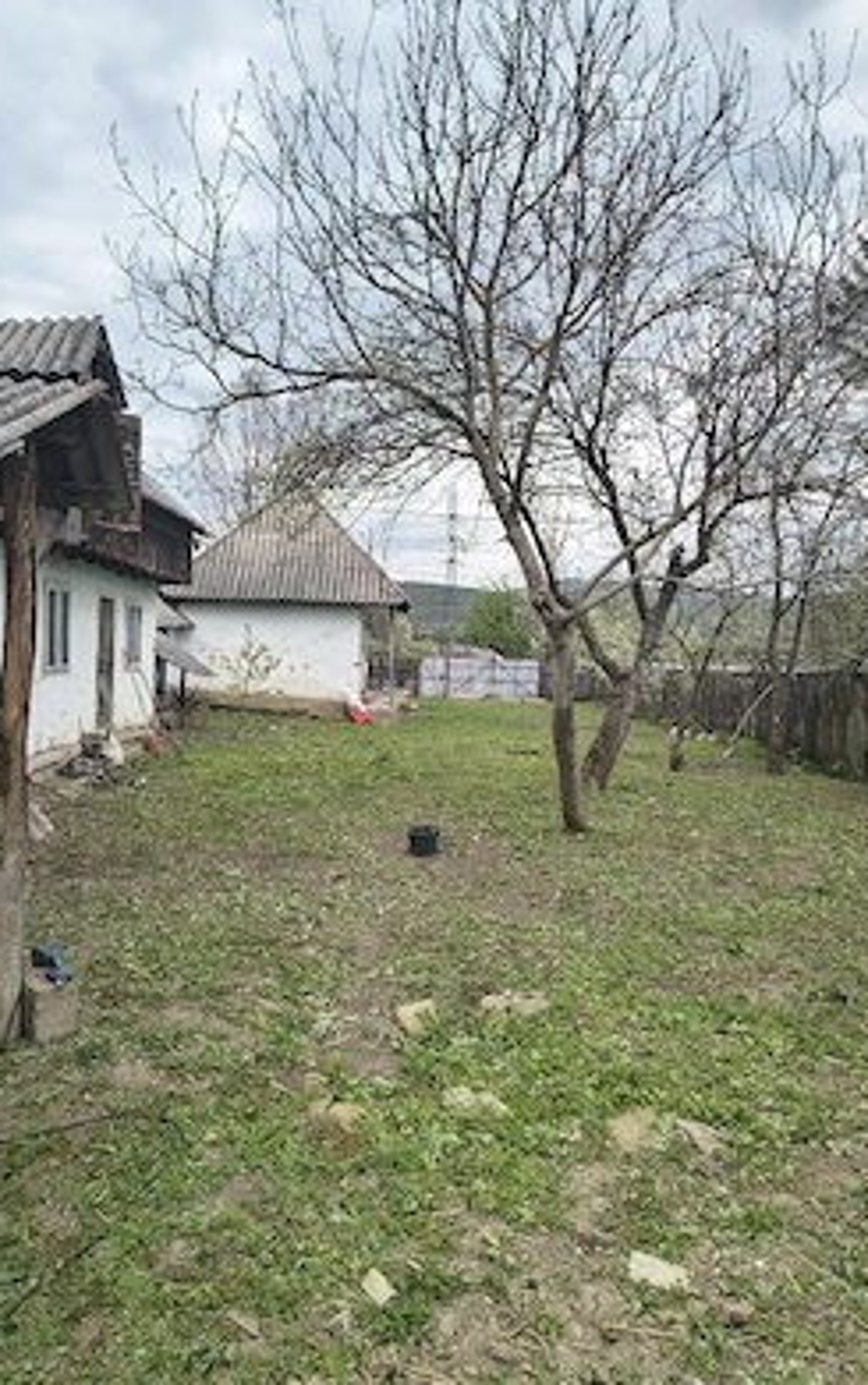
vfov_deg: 70.4
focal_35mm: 26
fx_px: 982
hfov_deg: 47.6
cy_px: 680
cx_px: 397
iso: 101
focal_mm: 5.56
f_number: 1.8
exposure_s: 1/1667
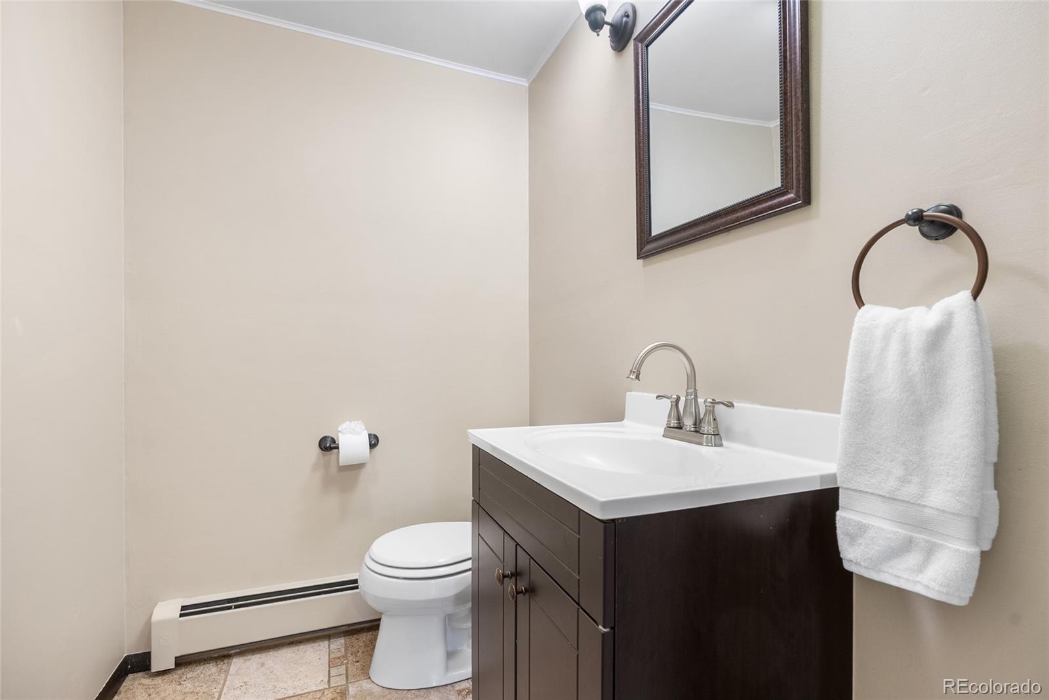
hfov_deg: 96.7
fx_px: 466
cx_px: 524
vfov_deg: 73.8
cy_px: 350
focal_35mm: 16
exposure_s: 1.3
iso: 200
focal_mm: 16
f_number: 8
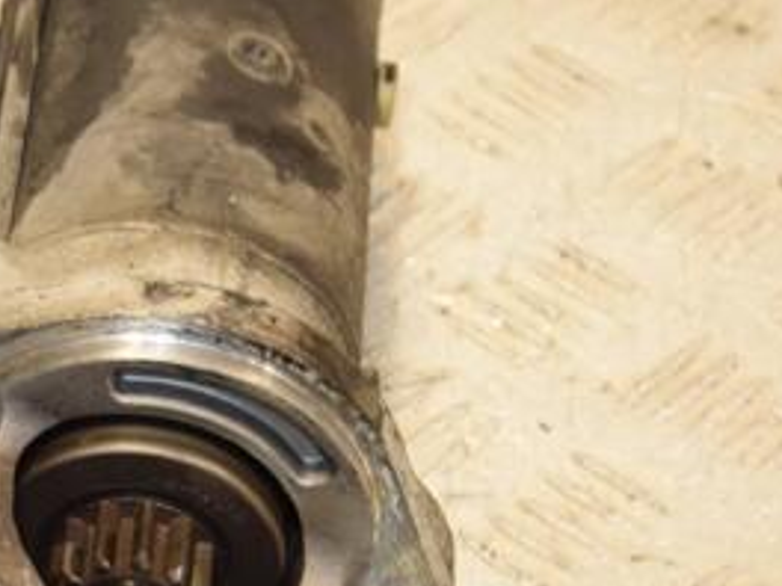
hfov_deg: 9.7
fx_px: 4586
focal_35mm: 203
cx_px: -21
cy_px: 400
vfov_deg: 7.3
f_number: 7.1
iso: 800
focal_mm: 62
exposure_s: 1/200
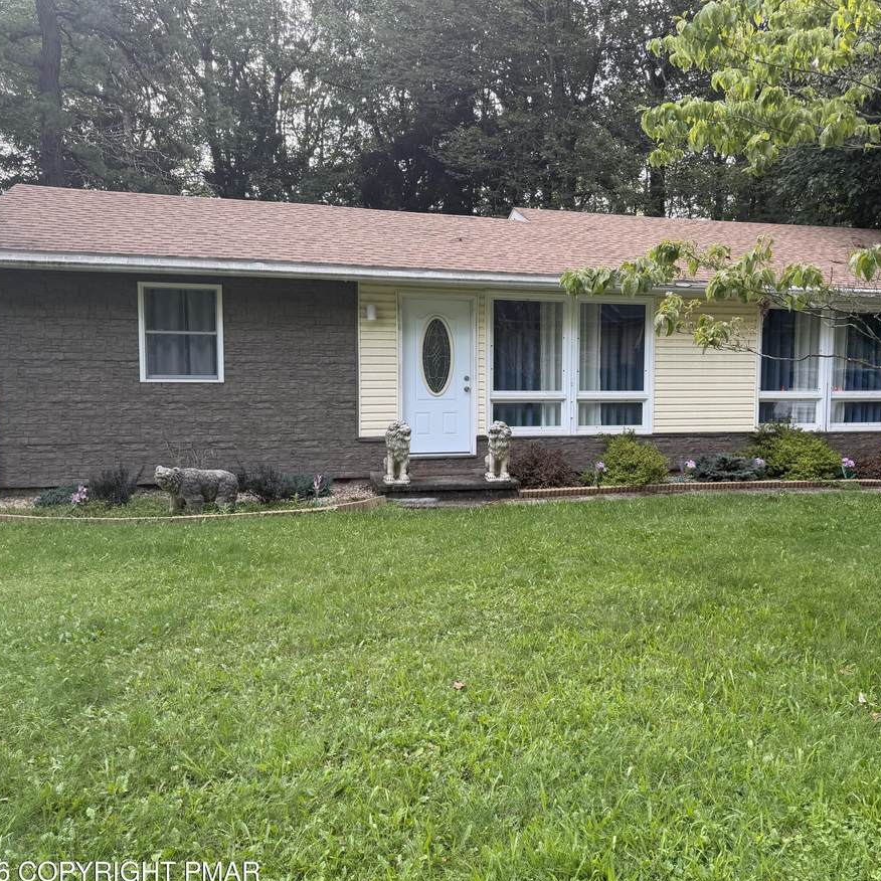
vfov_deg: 52.5
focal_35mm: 31
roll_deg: -2.3
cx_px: 571
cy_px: 433
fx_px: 893
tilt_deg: -3.0
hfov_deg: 51.8
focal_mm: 6.76
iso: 80
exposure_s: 1/453
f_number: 1.78
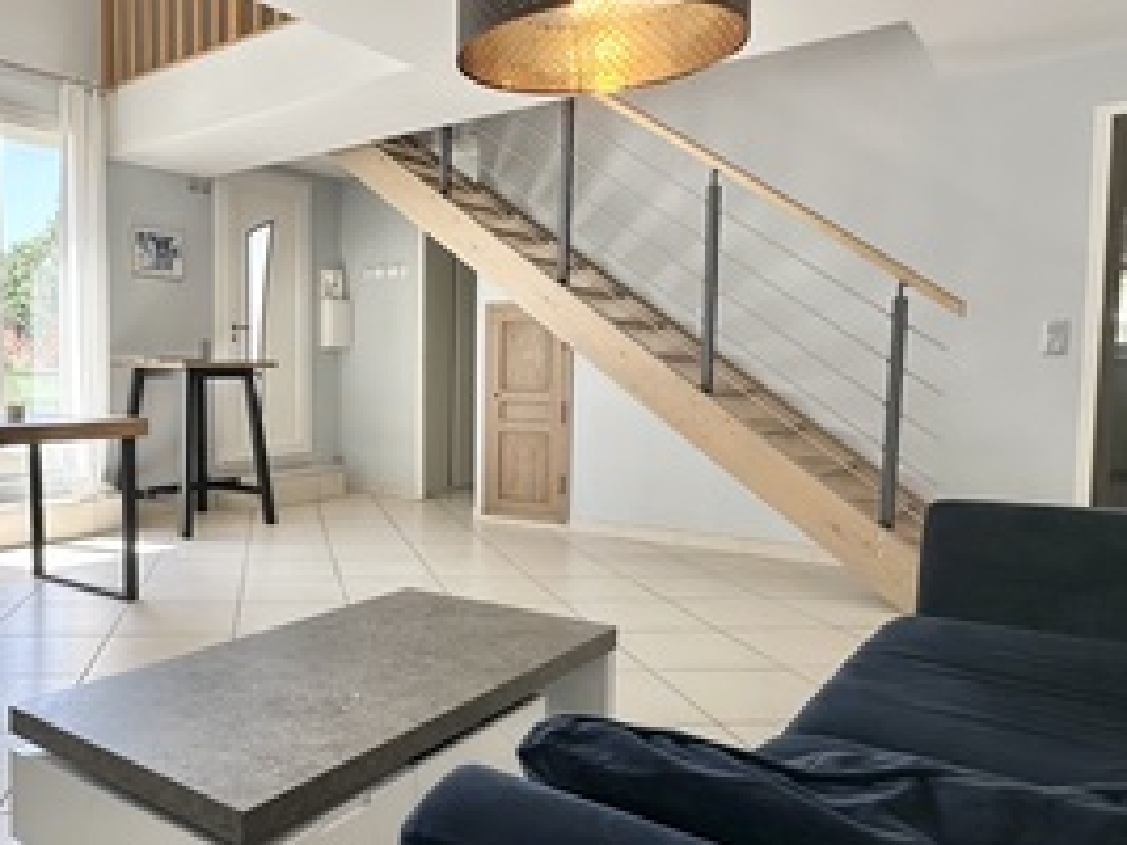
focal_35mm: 28
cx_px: 306
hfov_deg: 60.6
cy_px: 439
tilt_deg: -3.6
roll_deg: +0.4
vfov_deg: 49.7
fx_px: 911
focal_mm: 2.22
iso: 40
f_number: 2.2
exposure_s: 1/246
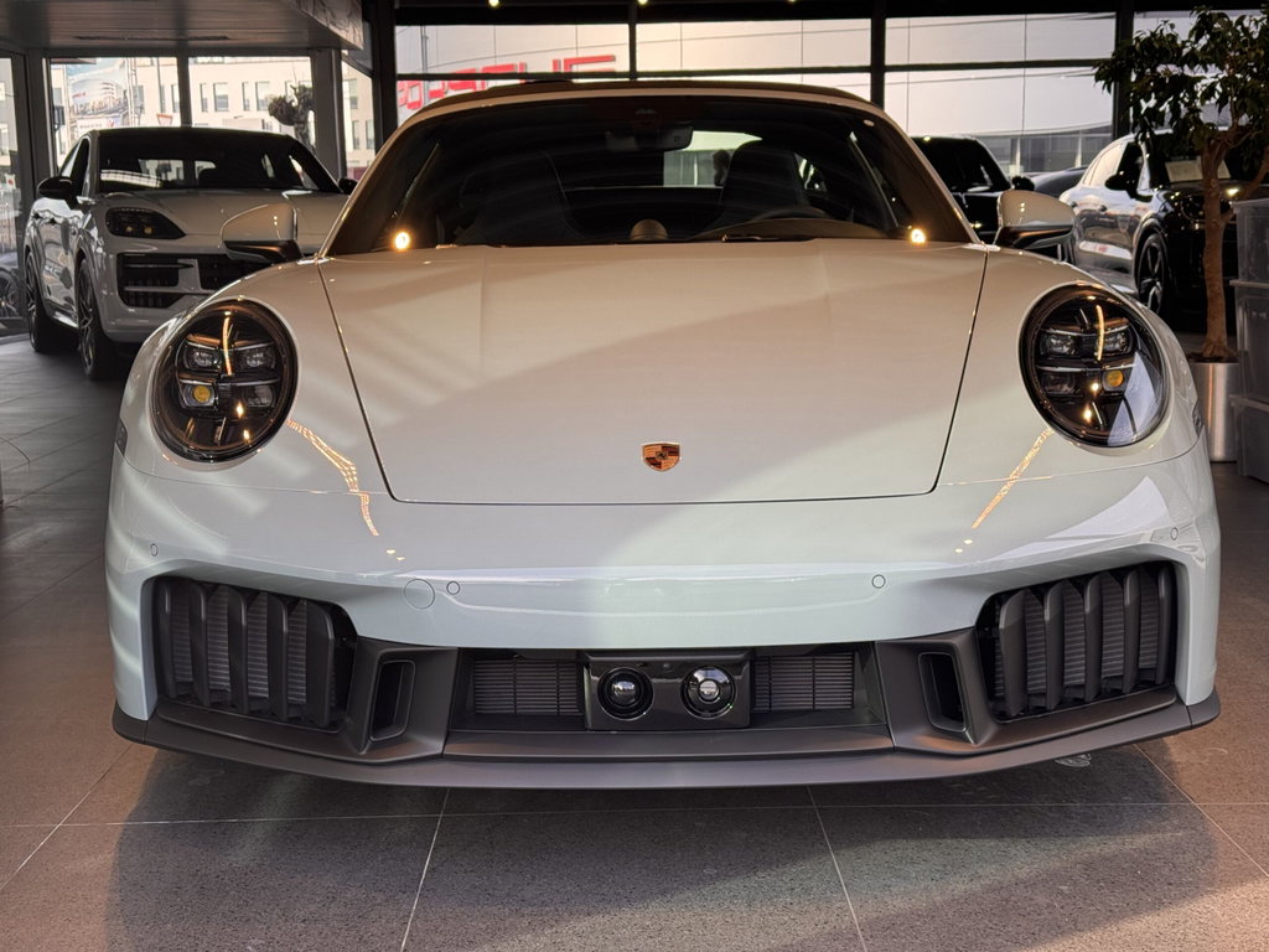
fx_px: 1760
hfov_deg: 39.7
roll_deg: +1.3
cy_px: 476
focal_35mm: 48
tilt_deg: -7.8
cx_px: 634
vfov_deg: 30.3
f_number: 1.78
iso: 64
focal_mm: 6.76
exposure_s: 1/414
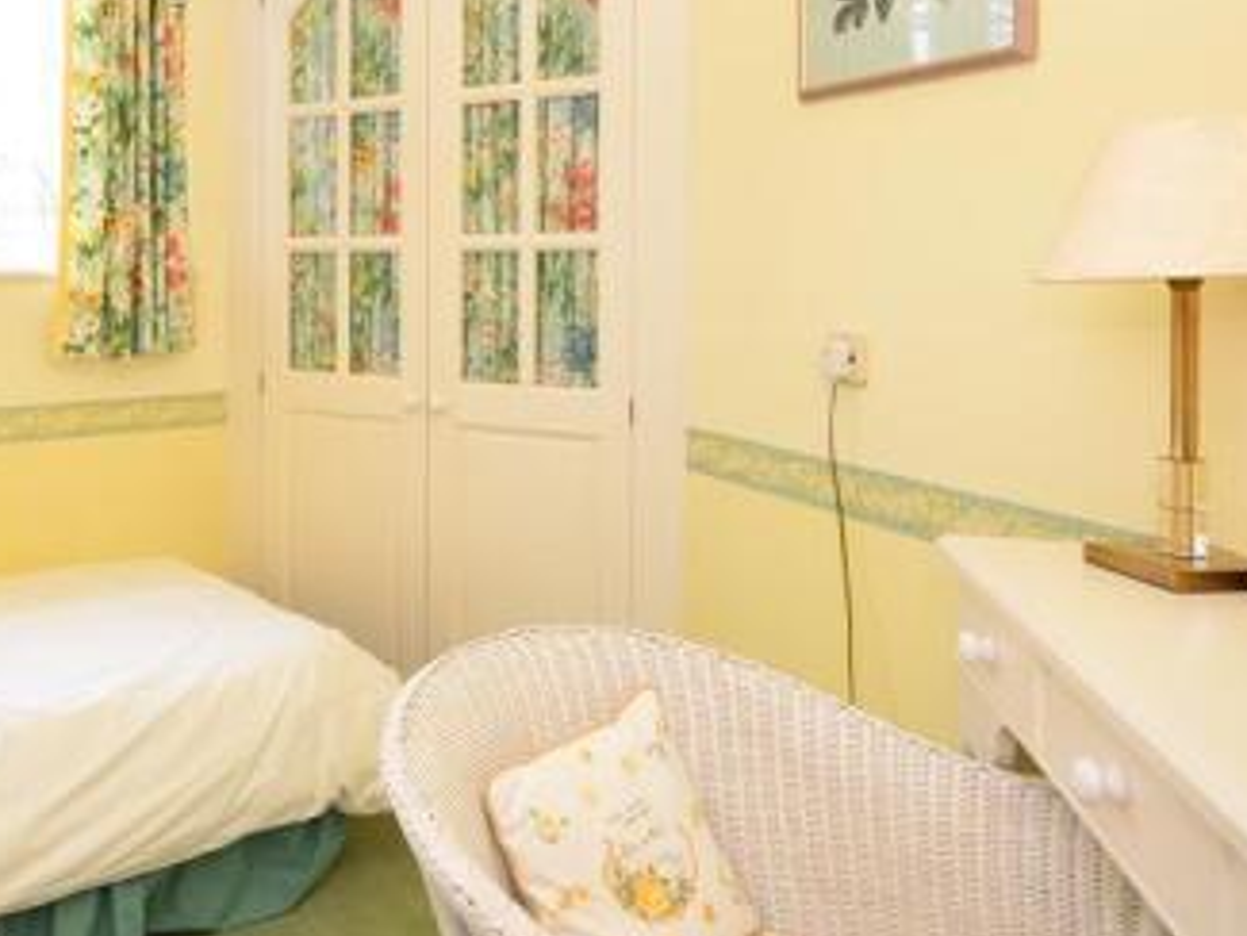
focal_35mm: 29
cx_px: 315
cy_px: 265
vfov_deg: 46.9
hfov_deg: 58.5
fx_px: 1045
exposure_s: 1/25
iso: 640
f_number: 6.3
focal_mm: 10
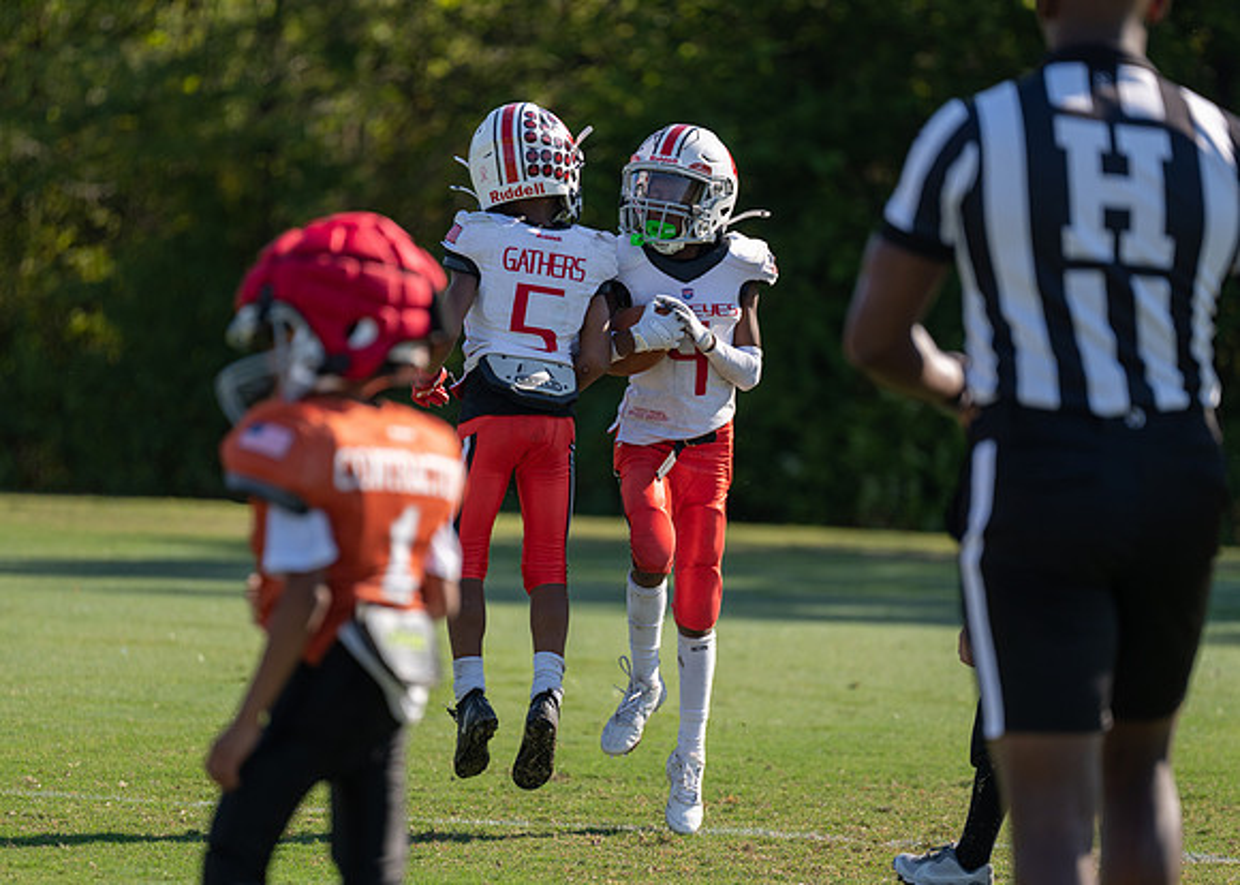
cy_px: 507
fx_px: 8971
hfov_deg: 7.9
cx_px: 621
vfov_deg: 5.6
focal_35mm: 255
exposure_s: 1/1600
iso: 100
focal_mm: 200
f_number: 2.8
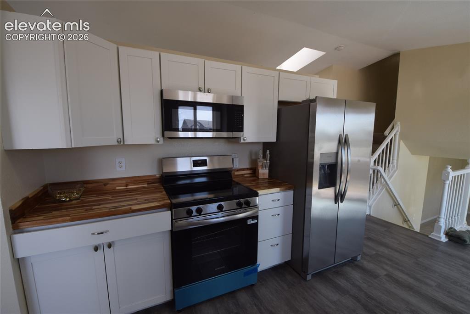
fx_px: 196
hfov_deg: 100.4
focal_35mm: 15
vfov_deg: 77.4
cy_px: 157
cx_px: 235
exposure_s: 1/160
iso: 400
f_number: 6.3
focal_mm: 10
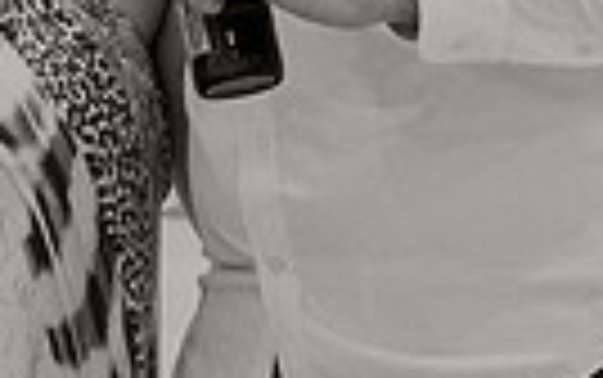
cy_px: -142
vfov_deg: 5.4
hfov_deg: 8.5
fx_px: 3997
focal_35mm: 243
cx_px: -136
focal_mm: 50
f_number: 4
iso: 1600
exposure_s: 1/125
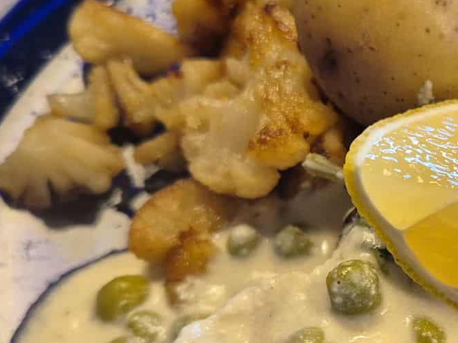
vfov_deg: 21.2
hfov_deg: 27.1
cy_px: 233
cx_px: 420
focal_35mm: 69
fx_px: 913
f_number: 1.8
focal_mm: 5.4
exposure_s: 1/50
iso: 100
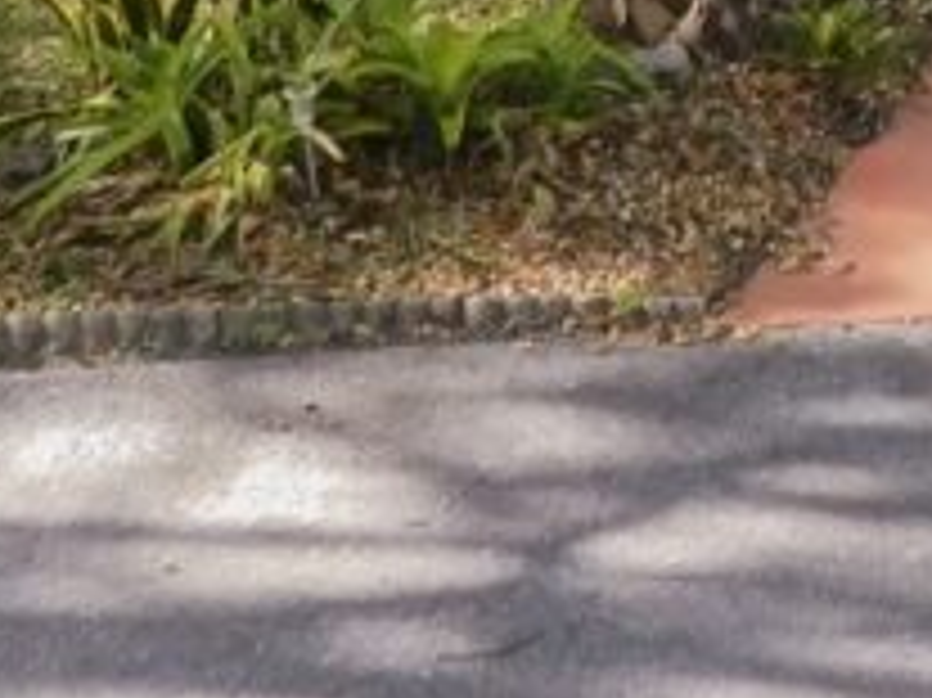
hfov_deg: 16.5
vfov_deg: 10.9
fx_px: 3068
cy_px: -986
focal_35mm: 114
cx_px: 1121
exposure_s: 1/250
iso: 125
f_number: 3
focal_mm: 4
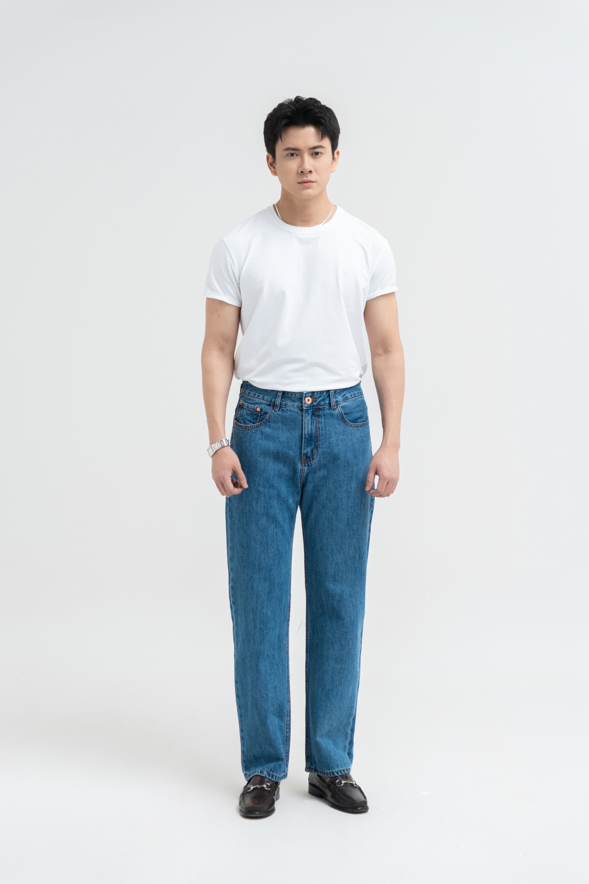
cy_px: 442
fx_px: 1840
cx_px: 294
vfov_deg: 27.0
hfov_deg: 18.2
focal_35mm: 75
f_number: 4.5
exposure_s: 1/160
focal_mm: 75
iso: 200
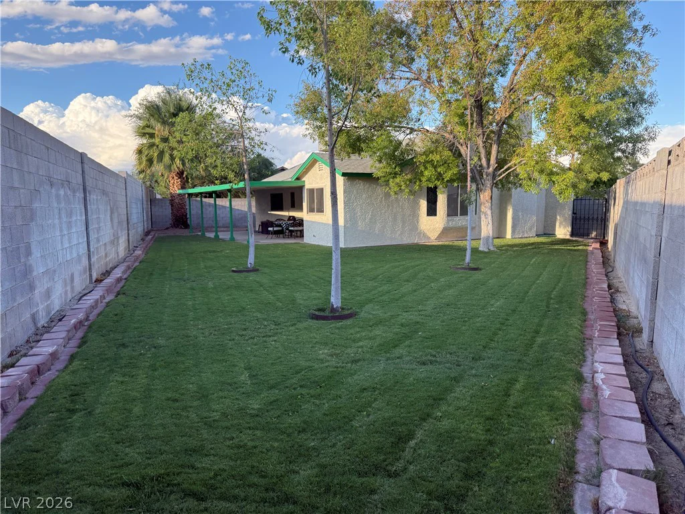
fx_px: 475
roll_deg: +0.2
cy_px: 257
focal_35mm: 24
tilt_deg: -6.3
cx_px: 342
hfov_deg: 71.6
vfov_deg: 56.8
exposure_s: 1/1060
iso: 100
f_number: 1.78
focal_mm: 6.76
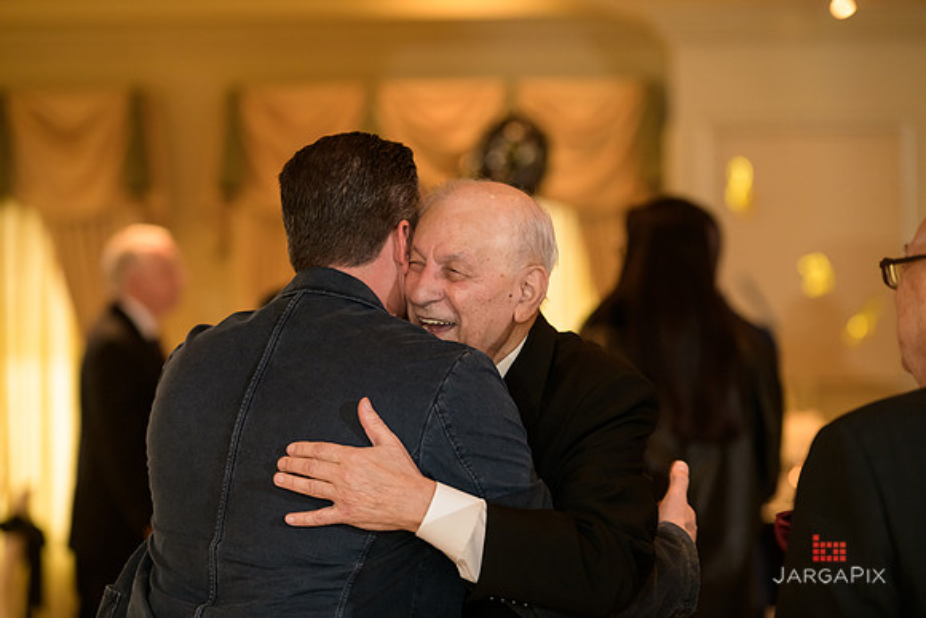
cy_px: 309
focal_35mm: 130
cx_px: 463
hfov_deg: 15.8
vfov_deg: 10.6
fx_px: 3345
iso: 1600
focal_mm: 130
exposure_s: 1/125
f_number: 3.2
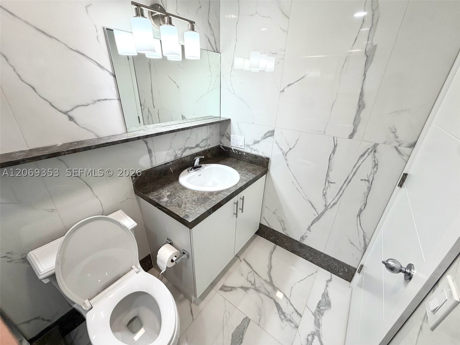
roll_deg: -1.1
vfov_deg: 85.7
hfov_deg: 102.1
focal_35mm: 14
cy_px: 172
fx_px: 186
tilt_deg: -25.1
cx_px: 230
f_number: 2.2
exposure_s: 1/120
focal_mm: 2.22
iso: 100
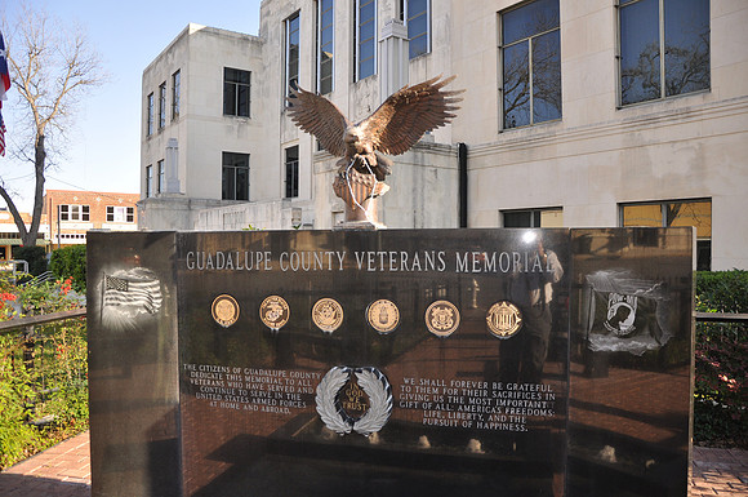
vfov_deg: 47.8
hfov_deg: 67.5
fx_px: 560
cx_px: 374
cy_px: 248
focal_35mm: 27
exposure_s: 1/200
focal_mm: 18
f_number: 3.5
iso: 320
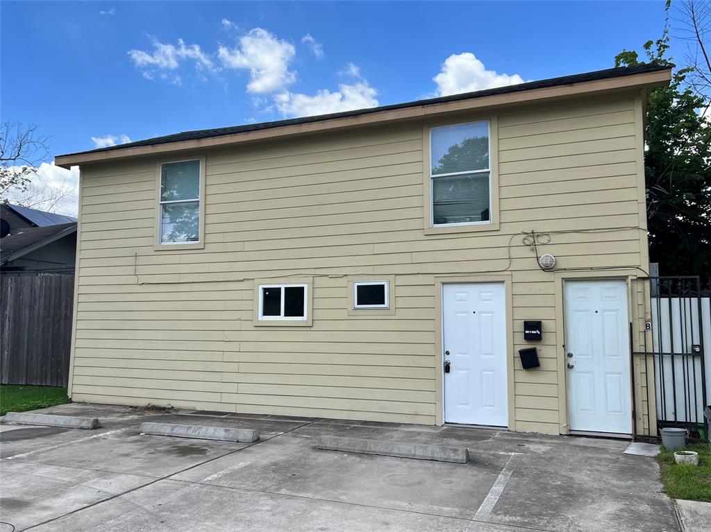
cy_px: 266
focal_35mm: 26
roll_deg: +0.3
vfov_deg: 53.0
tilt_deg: +5.7
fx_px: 534
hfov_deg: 67.3
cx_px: 356
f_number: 1.5
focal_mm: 5.7
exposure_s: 1/2915
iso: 50
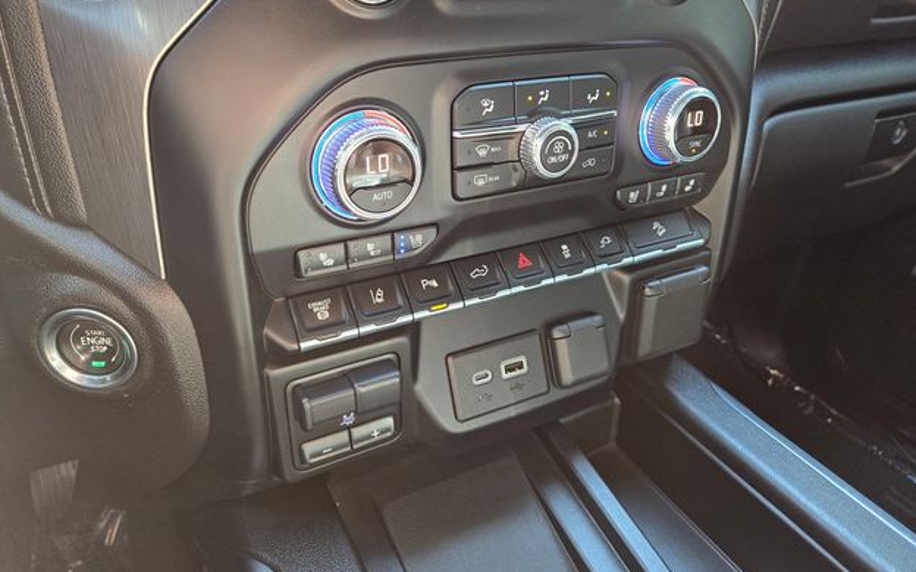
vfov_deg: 49.0
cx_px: 452
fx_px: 624
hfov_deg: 72.5
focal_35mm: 25
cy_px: 229
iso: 250
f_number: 1.8
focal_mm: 5.4
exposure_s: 1/100
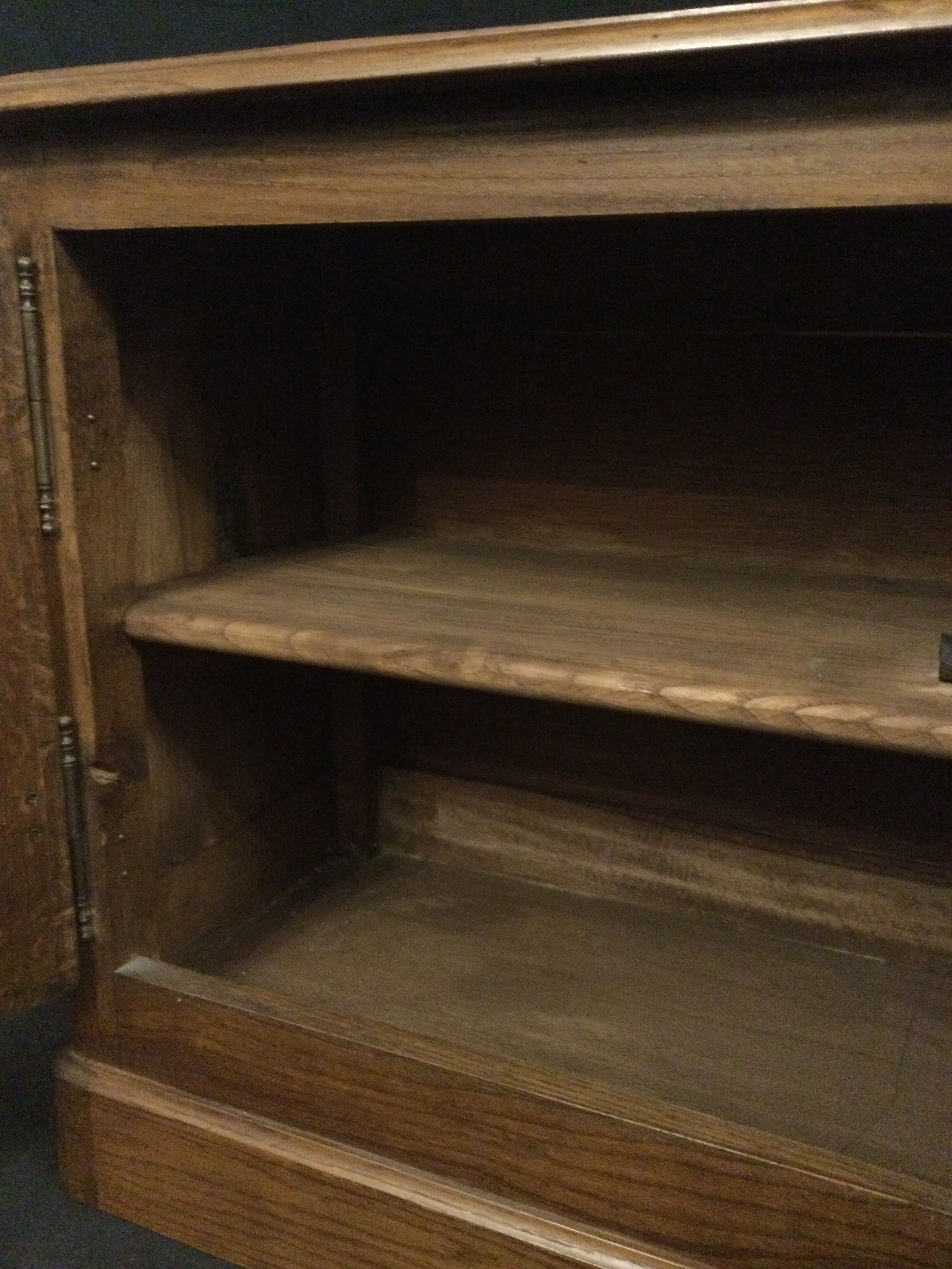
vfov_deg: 58.4
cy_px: 634
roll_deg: -1.2
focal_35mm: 31
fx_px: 1137
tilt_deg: -12.8
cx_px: 476
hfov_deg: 45.4
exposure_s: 1/17
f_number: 2.4
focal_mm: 3.3
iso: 800
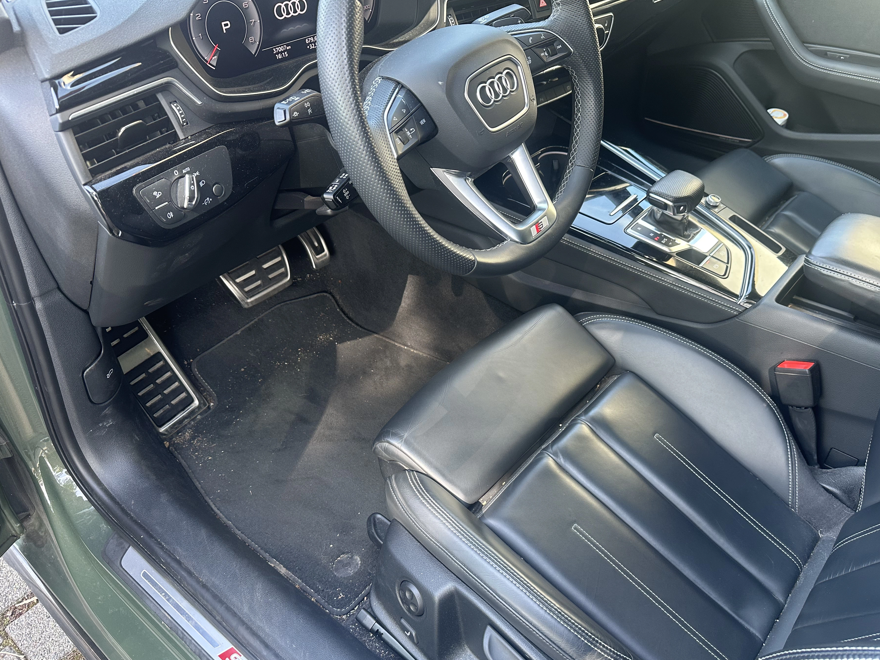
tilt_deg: -40.9
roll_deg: -1.3
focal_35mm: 27
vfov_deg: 51.2
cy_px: 369
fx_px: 686
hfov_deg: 65.2
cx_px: 482
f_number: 1.78
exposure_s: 1/121
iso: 125
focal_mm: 6.86
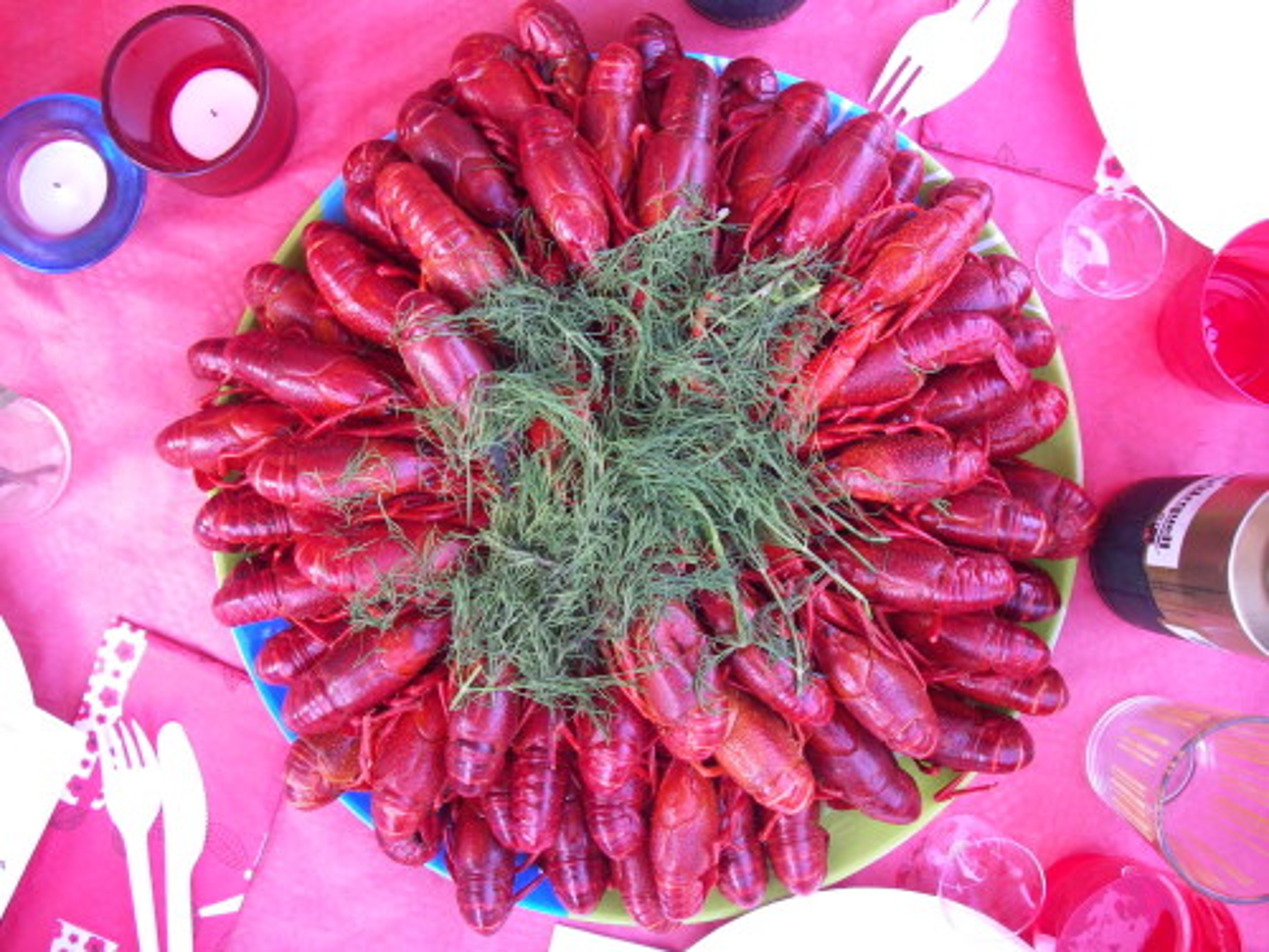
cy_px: 476
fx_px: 1393
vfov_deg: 37.7
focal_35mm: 38
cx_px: 634
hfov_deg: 49.0
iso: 160
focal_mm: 6.3
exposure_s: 1/25
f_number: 3.3
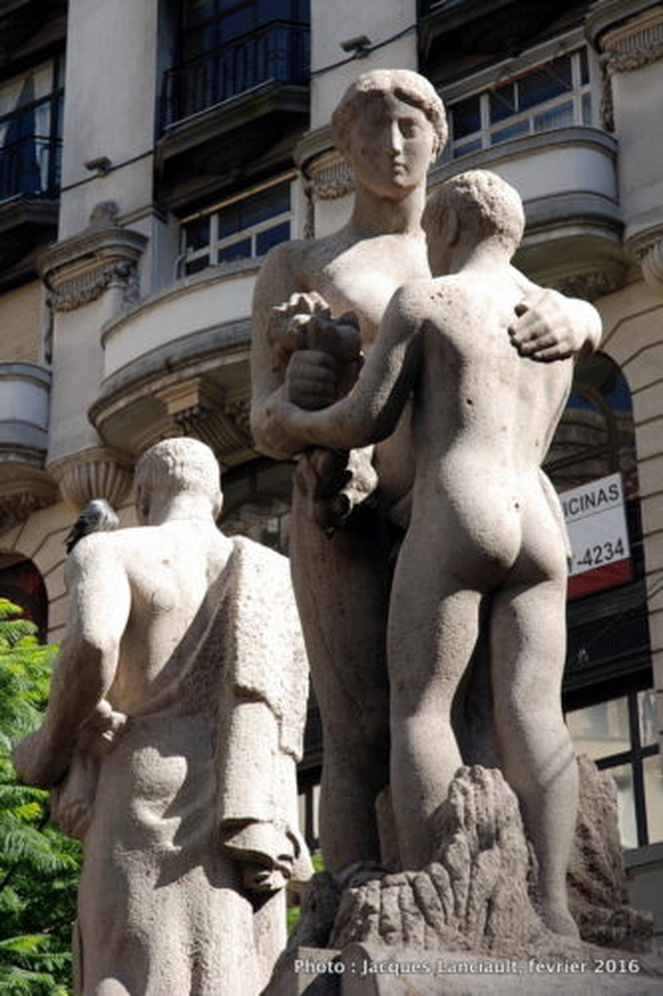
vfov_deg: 22.6
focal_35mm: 90
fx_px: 2488
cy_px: 498
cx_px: 332
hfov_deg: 15.2
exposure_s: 1/200
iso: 100
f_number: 4.5
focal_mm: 60
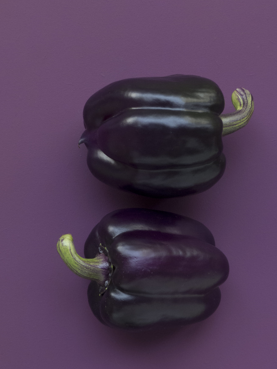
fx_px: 875
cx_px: 155
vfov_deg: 23.8
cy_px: 211
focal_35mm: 82
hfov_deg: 18.0
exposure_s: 1/6
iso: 100
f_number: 4.5
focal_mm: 11.8
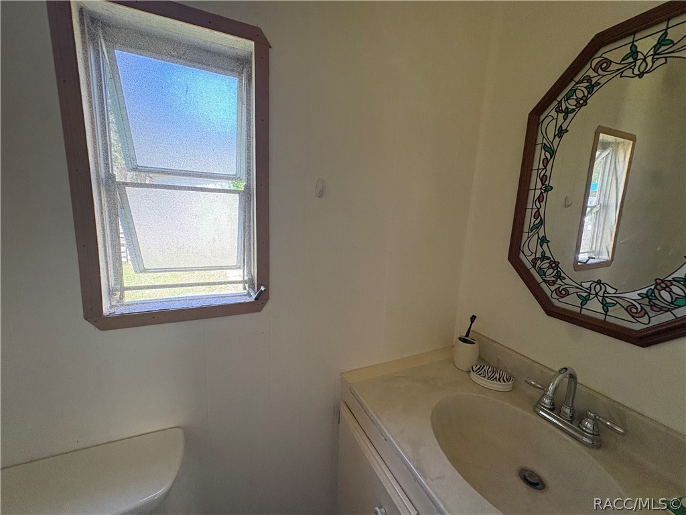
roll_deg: -2.2
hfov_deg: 102.1
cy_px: 258
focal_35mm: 14
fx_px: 277
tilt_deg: -10.1
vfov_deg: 85.7
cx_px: 343
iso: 320
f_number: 2.2
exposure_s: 1/60
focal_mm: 2.22
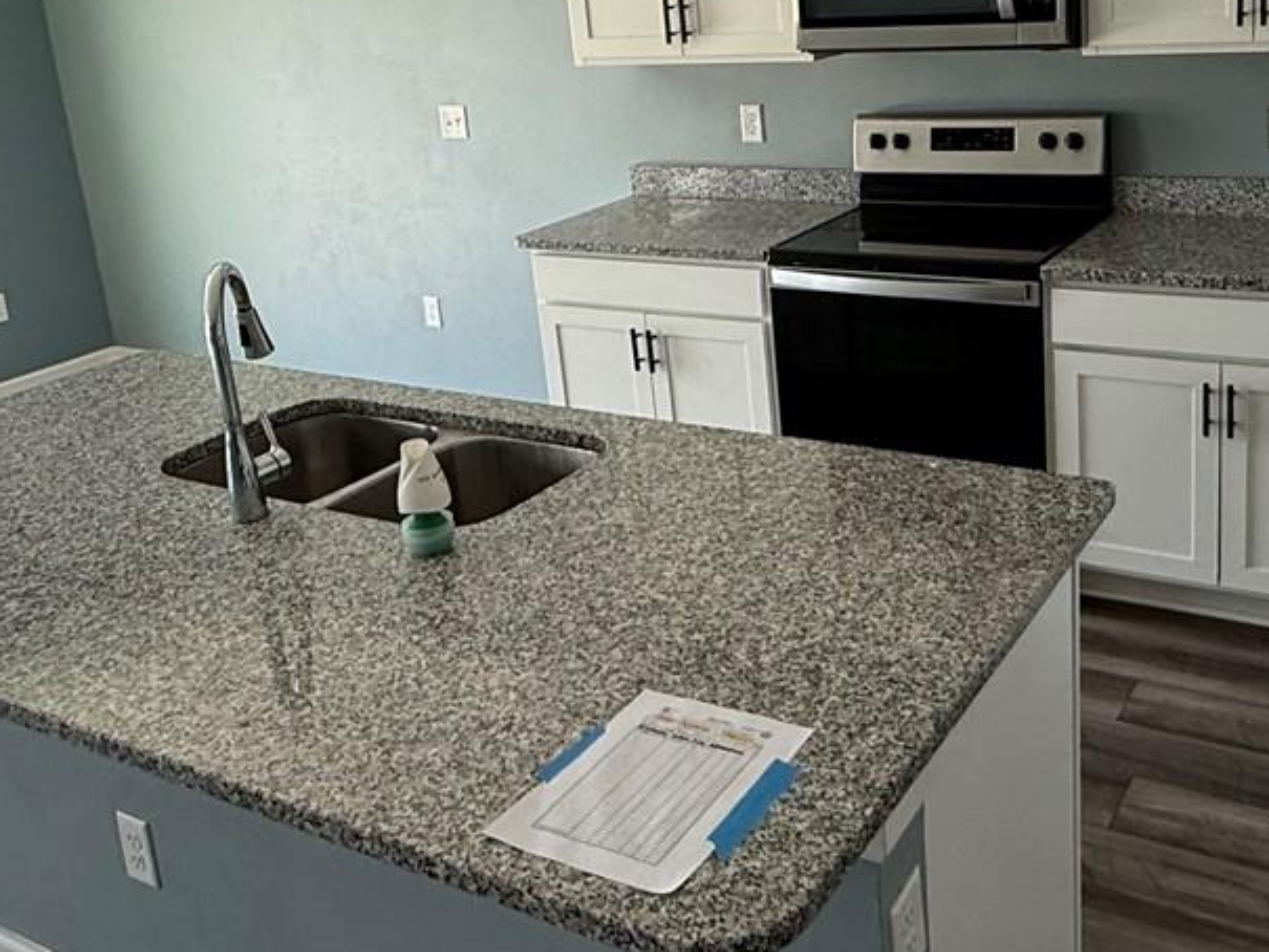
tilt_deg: -10.8
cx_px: 797
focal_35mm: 37
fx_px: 1357
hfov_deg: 49.6
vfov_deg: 38.1
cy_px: 287
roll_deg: +3.5
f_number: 2.2
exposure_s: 1/99
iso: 100
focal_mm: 2.22
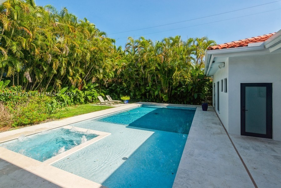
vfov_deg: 70.5
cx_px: 140
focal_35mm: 17
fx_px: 133
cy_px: 94
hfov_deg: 93.3
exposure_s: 1/500
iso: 200
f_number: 8
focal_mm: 17
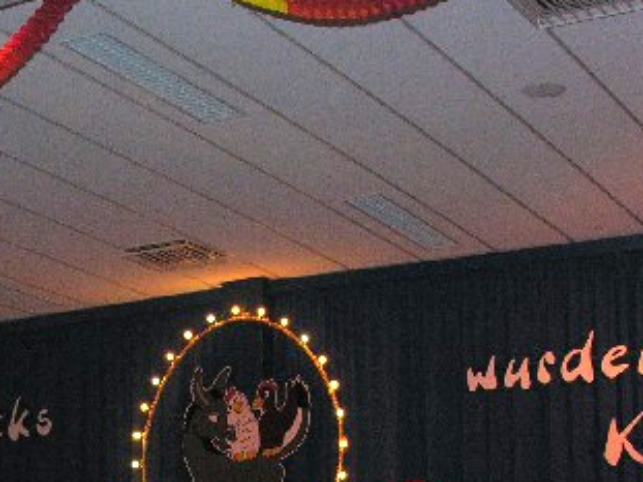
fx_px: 1671
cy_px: 598
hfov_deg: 21.7
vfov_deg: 15.7
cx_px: 236
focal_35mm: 90
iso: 200
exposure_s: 1/60.1
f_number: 4
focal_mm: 8.9
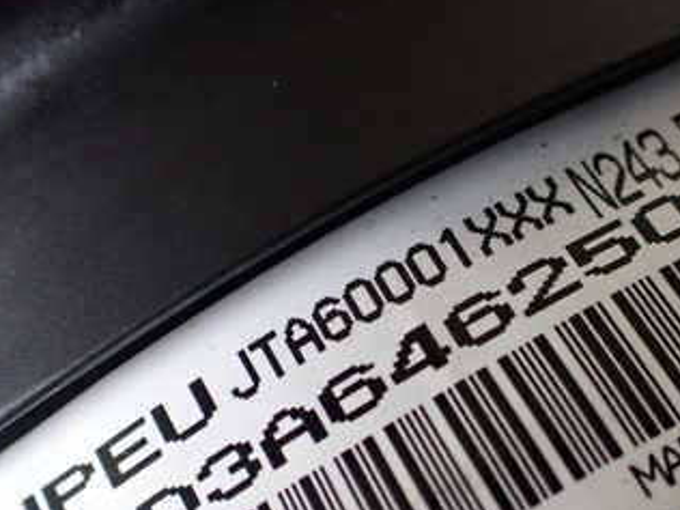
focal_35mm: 57
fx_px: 1120
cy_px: 370
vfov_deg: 25.4
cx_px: 420
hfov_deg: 33.6
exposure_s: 1/125
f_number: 2.3
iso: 800
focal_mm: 5.4
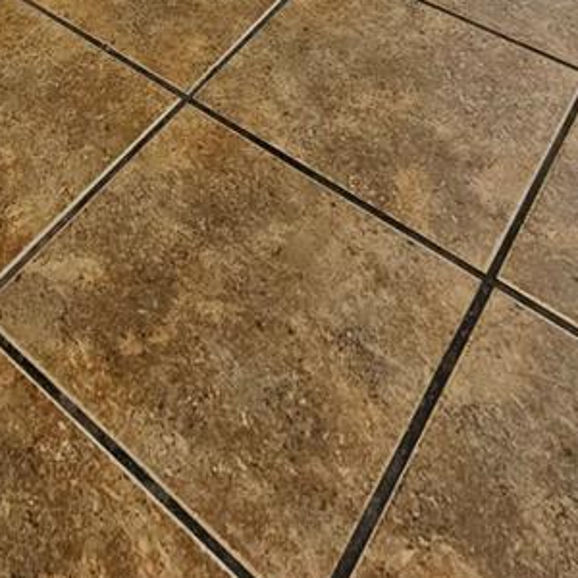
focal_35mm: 46
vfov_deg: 23.7
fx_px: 869
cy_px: -399
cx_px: 58
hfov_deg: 34.7
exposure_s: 1/60
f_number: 2.2
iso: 125
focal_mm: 2.2
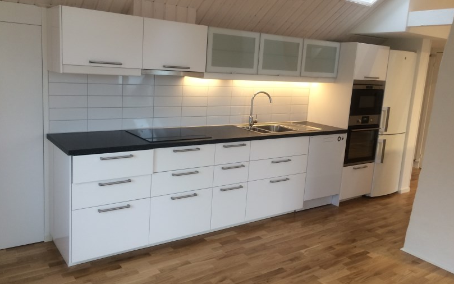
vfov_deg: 40.6
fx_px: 384
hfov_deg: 61.2
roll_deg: -3.3
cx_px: 227
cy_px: 135
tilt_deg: -12.1
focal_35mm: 31
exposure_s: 1/33
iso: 40
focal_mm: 4.15
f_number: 2.2
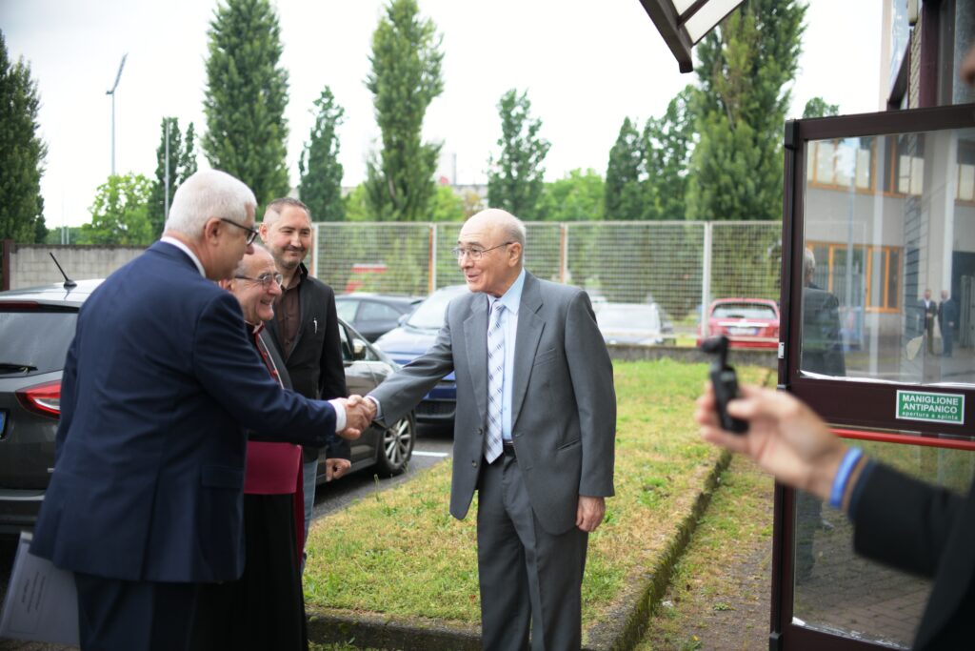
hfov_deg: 54.4
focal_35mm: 35
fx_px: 948
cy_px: 326
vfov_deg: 37.9
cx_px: 488
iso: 200
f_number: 2.2
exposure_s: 1/250
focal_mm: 35
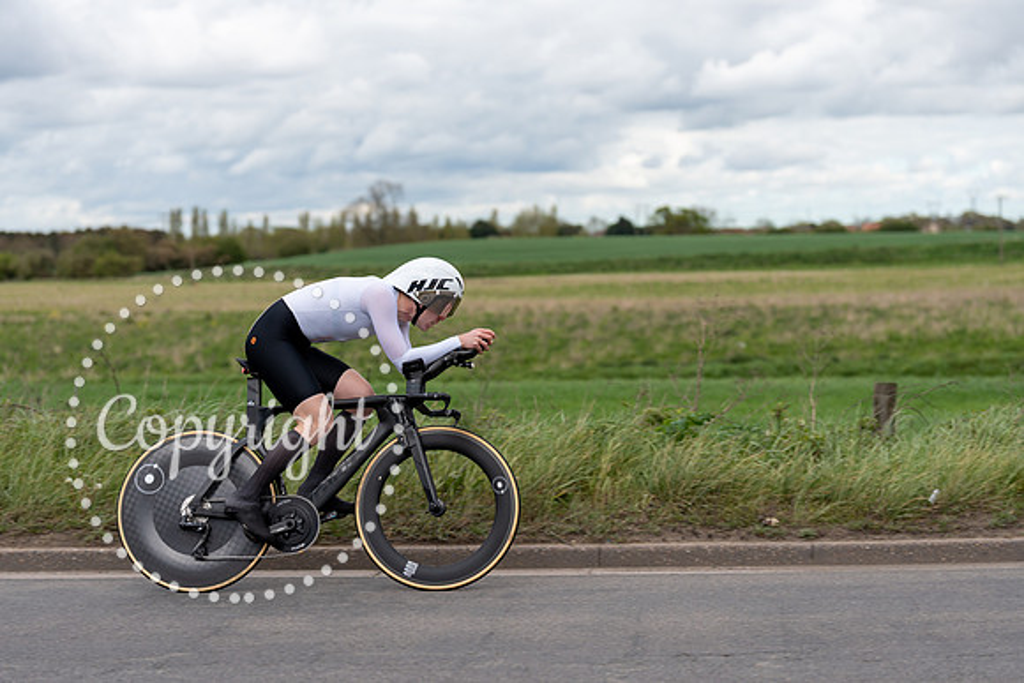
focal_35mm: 85
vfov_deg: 16.1
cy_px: 342
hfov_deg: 23.9
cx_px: 512
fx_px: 2418
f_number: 3.2
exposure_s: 1/1000
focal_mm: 85
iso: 125
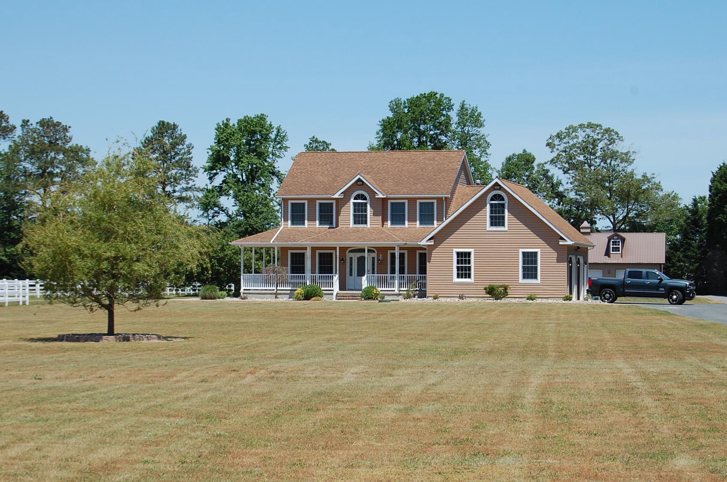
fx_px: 1895
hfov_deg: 21.7
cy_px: 251
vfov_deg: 14.5
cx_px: 374
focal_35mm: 94
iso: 200
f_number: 10
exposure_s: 1/400
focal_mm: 52
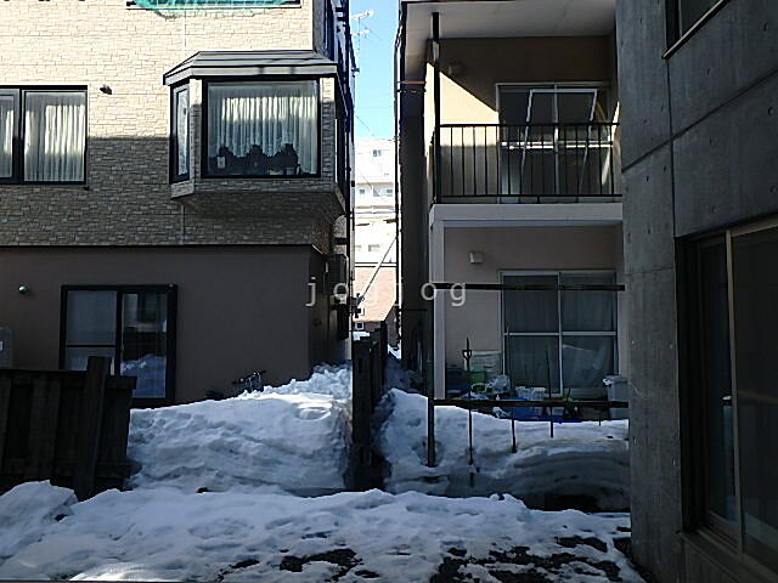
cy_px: 292
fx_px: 629
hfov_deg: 63.4
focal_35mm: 28
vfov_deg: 49.7
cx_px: 389
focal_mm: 5
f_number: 4.4
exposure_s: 1/320
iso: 125
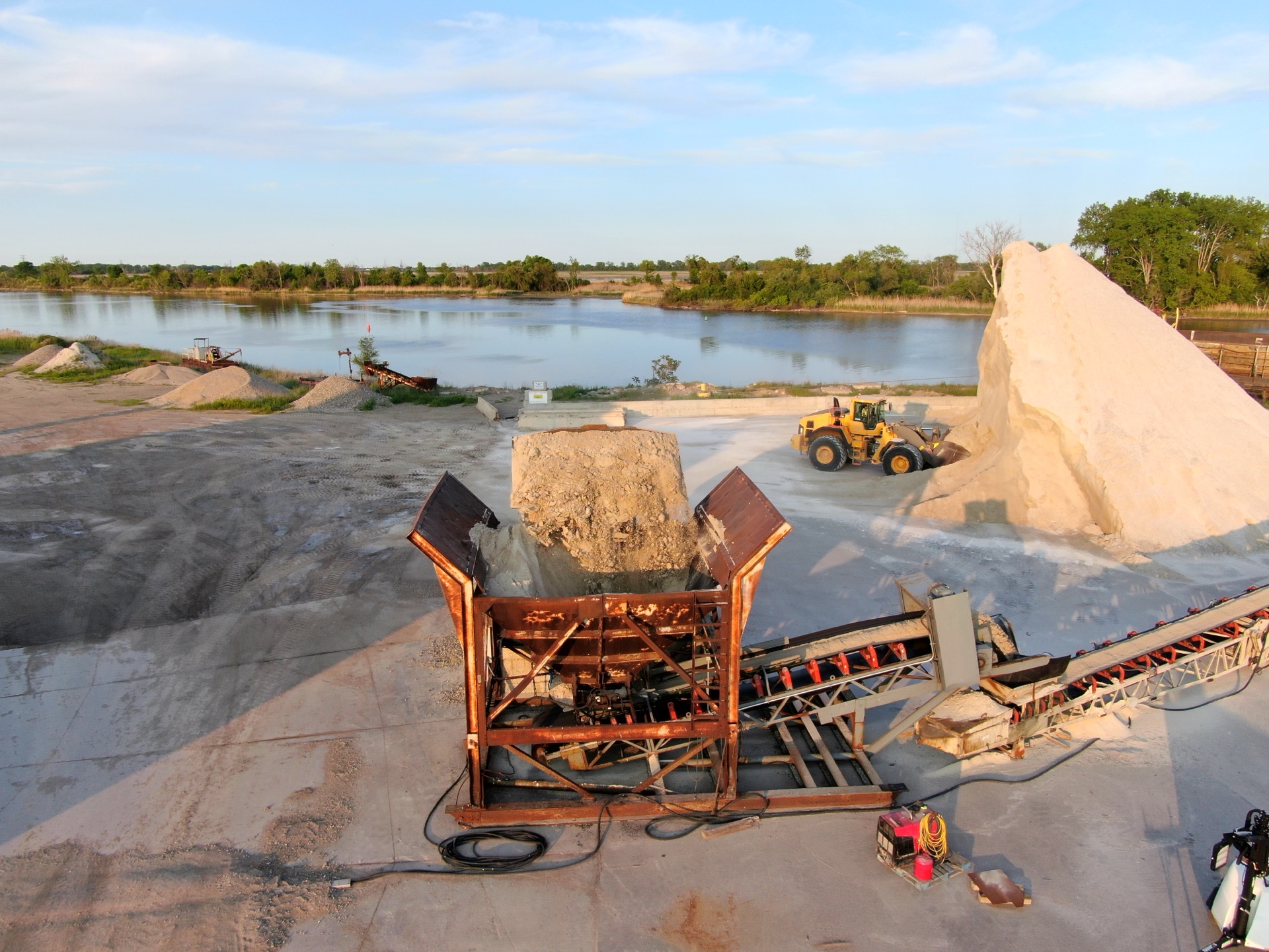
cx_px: 634
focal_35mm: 24
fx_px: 880
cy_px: 476
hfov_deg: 71.6
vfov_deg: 56.8
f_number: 2.8
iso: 100
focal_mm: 4.39
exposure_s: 1/500
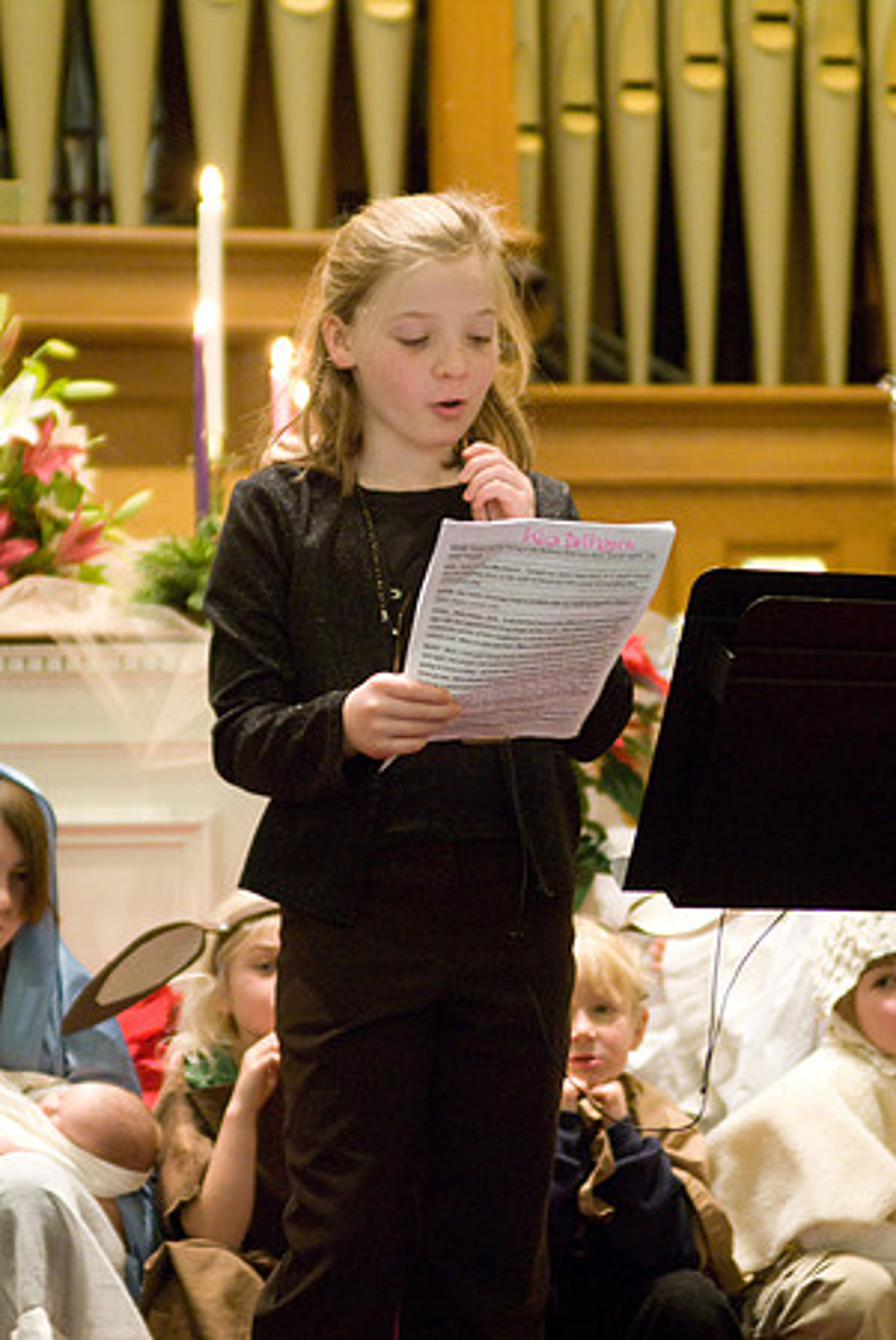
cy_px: 670
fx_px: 4469
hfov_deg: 11.4
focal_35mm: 120
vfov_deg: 17.0
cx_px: 448
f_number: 2.8
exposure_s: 1/25
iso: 800
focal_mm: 80
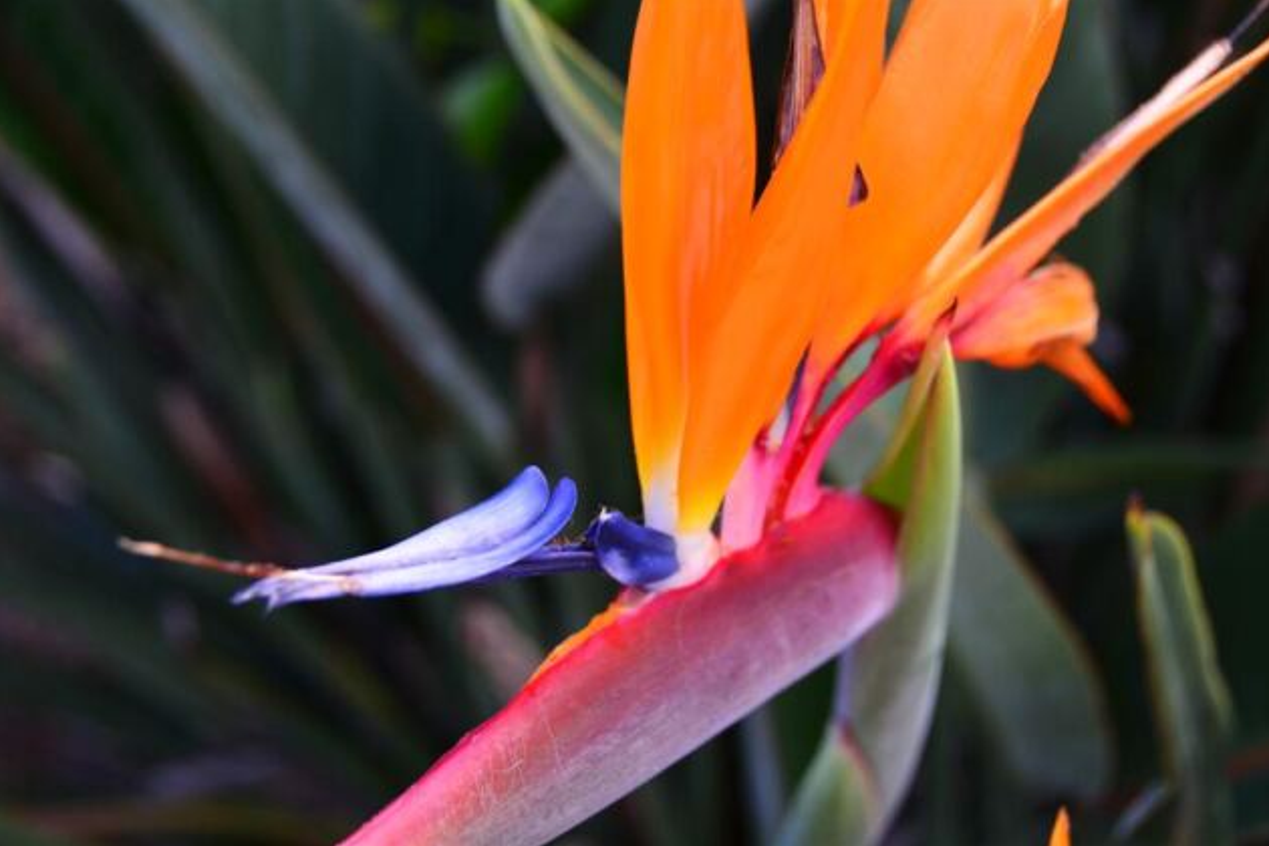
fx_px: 2679
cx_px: 637
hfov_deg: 26.7
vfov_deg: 17.9
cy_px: 422
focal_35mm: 76
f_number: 4.8
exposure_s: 1/250
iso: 400
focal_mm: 50
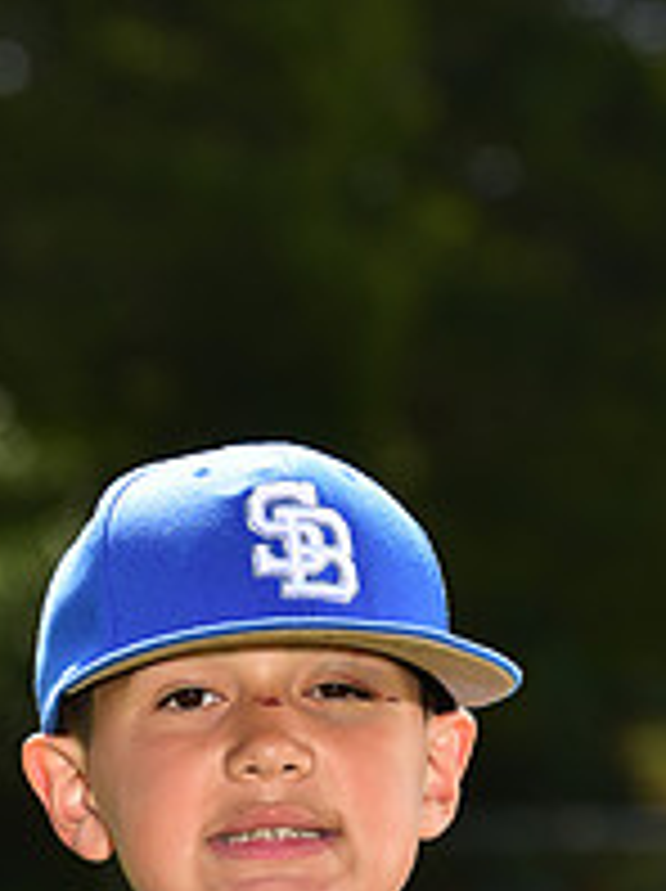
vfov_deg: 5.0
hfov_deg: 3.8
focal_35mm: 395
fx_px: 10155
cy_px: 1228
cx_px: 281
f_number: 5.6
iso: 80
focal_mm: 140
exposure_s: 1/200
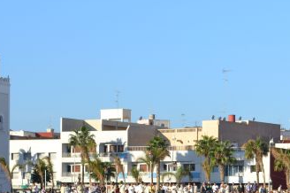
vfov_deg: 8.5
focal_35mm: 161
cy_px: 176
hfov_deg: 12.7
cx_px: 202
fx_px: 1295
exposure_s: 1/250
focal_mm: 55
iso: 100
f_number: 8
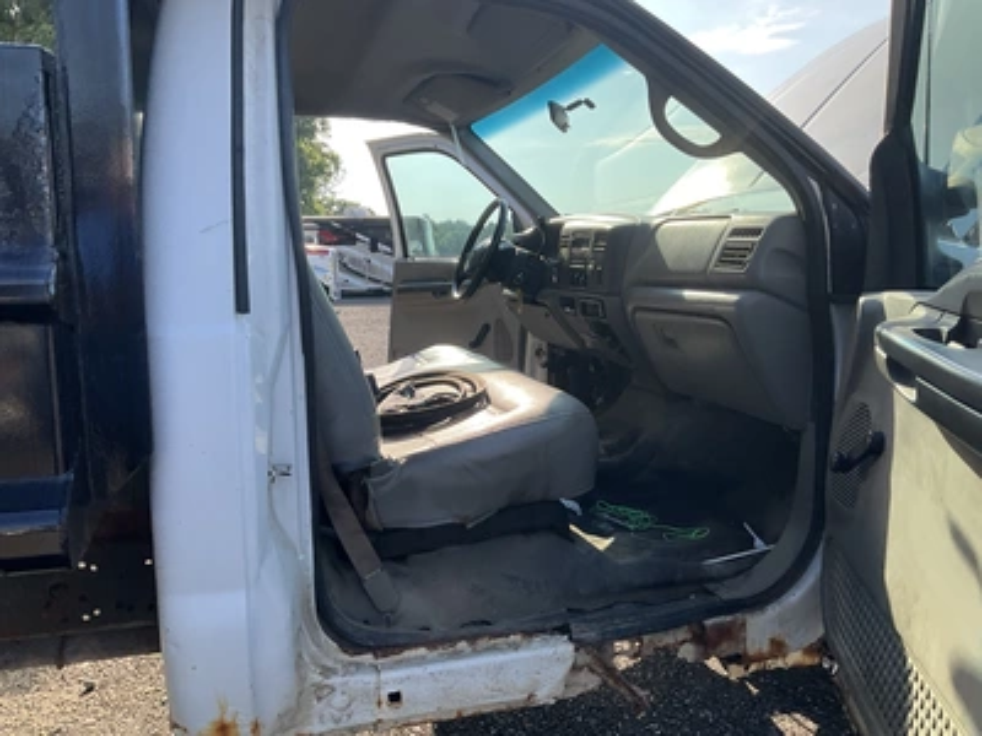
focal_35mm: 29
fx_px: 823
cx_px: 491
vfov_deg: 48.2
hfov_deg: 61.7
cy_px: 368
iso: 25
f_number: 1.8
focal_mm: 3
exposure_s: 1/580
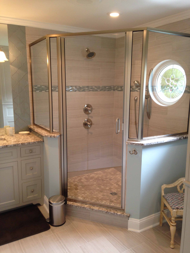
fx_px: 242
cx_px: 95
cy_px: 126
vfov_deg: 55.4
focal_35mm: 33
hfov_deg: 42.9
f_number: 2.4
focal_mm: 4.12
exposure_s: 1/20
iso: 64
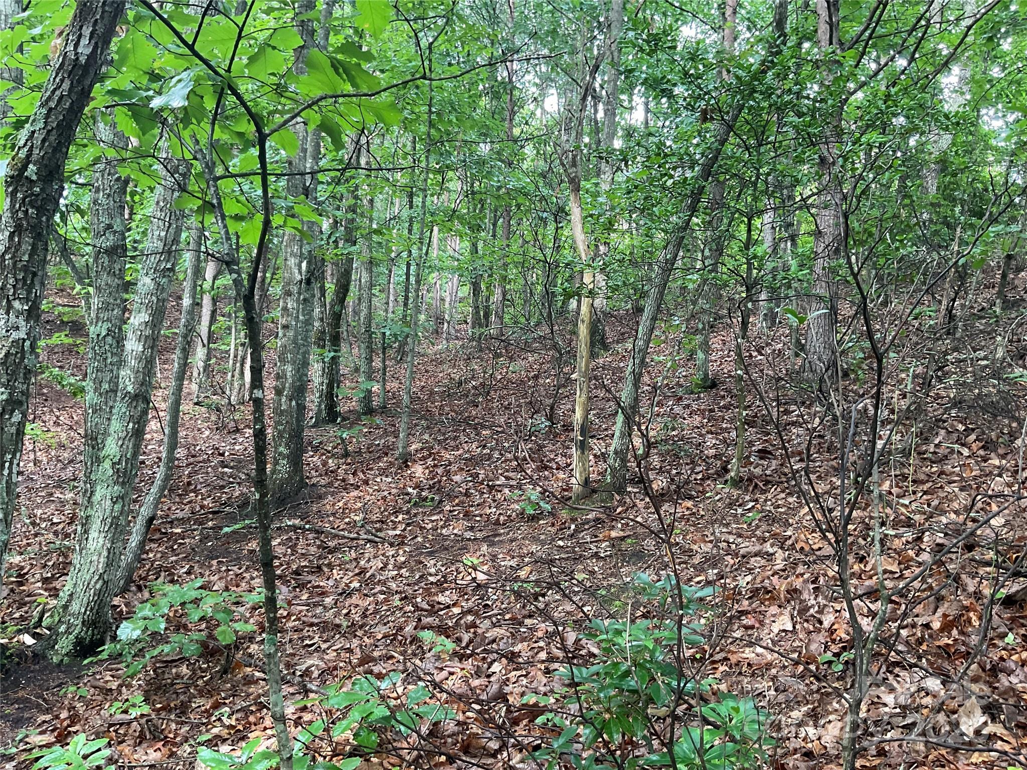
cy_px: 385
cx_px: 514
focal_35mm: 29
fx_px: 860
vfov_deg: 48.2
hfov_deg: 61.7
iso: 100
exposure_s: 1/60
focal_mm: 3
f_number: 1.8
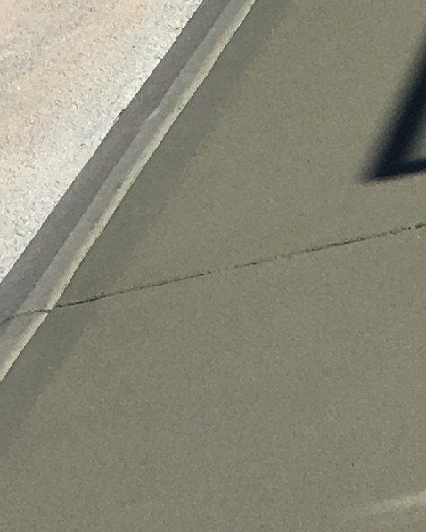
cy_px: 628
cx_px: 686
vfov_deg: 10.0
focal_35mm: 191
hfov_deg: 7.9
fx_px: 3012
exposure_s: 1/1789
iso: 25
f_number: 2.2
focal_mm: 4.15
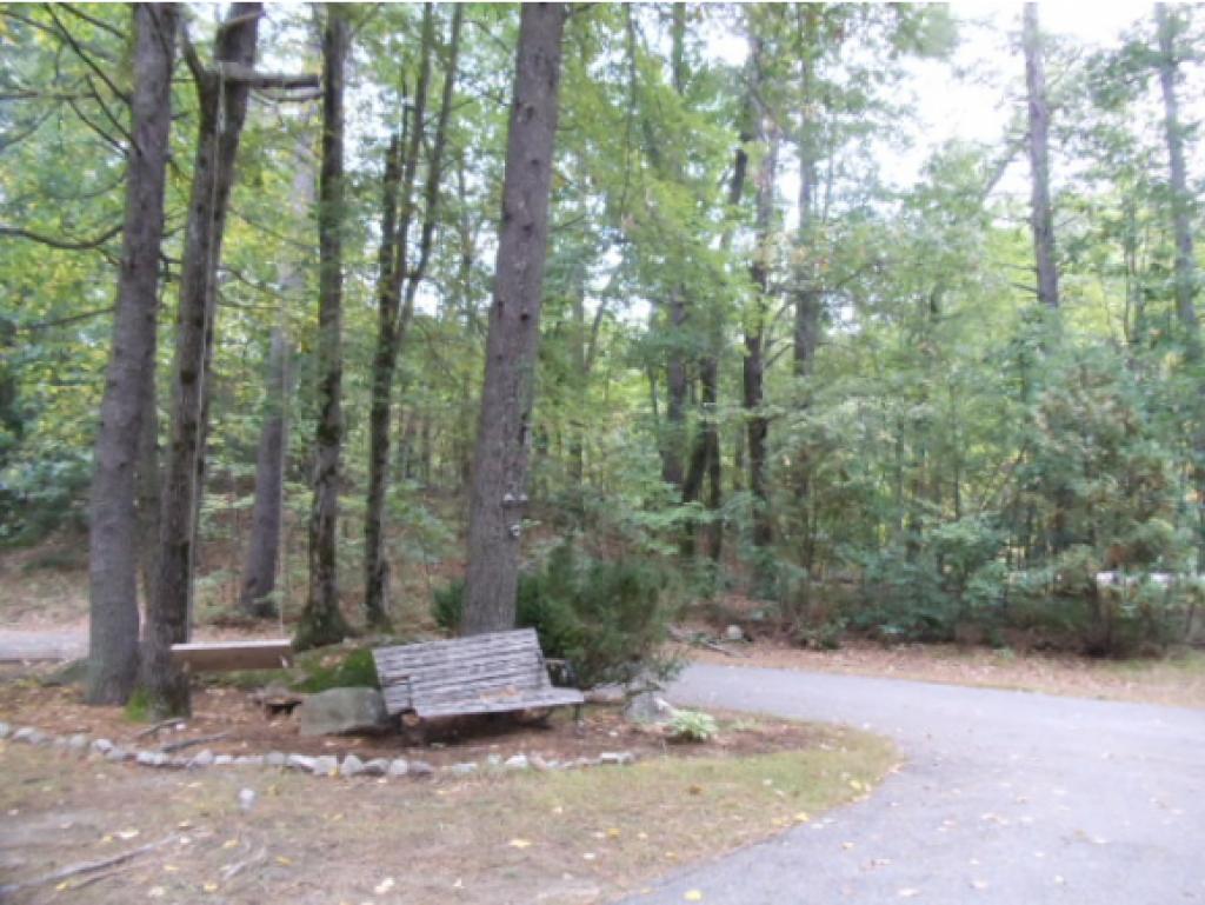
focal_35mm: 44
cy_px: 452
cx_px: 602
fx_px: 1532
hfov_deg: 42.9
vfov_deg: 32.9
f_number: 3.5
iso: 800
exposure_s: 1/125
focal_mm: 6
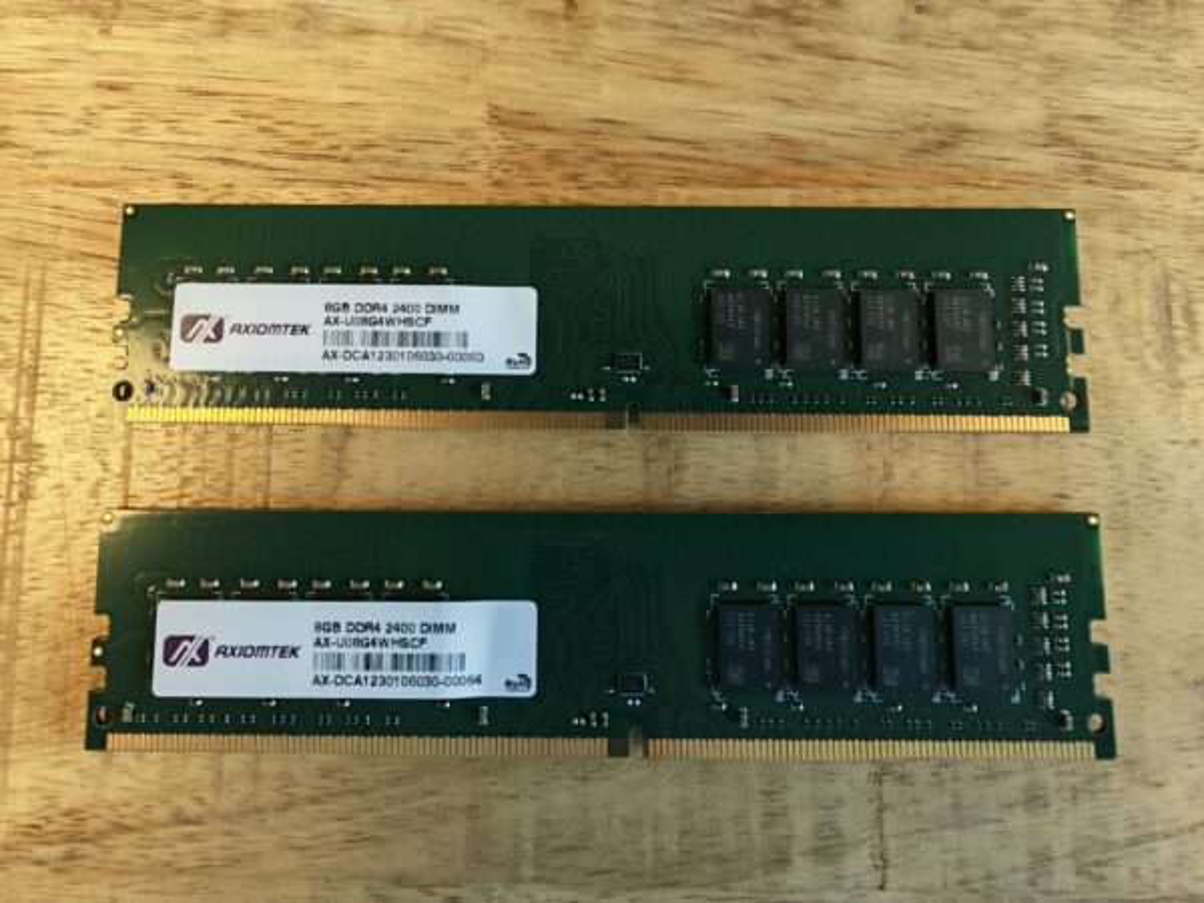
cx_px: 602
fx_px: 800
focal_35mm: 23
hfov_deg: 73.9
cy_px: 452
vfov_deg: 58.9
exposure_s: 1/50
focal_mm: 1.82
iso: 160
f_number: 2
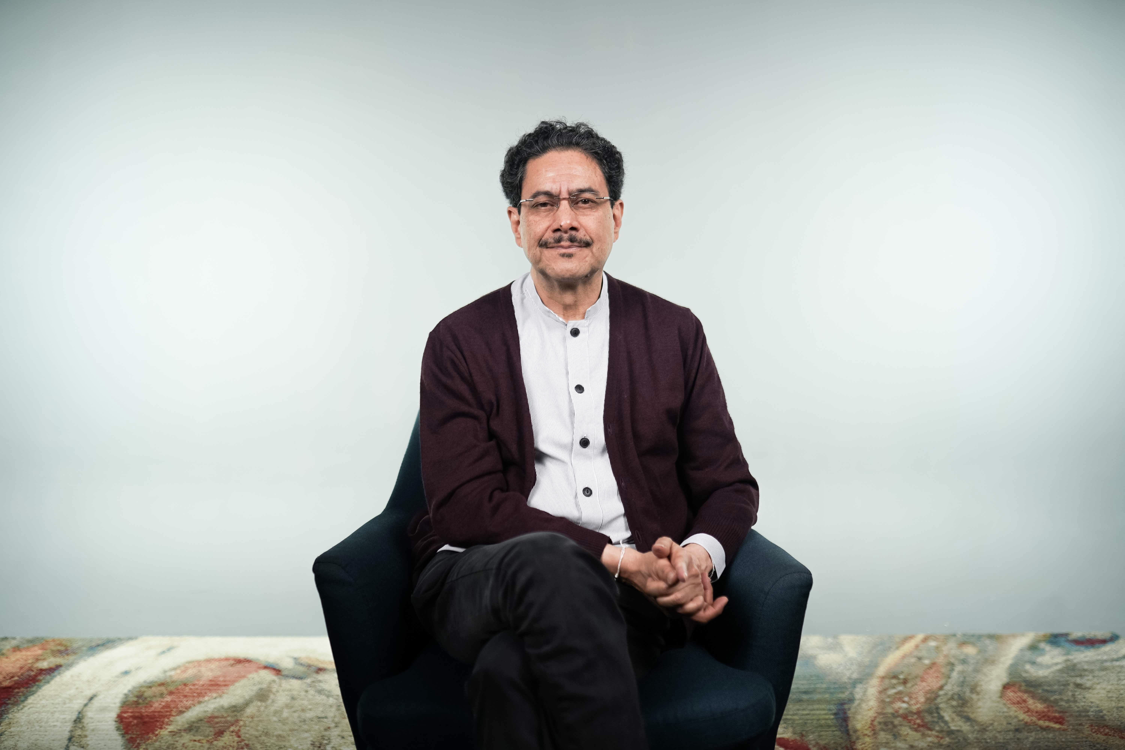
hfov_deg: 54.4
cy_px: 375
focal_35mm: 35
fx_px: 1094
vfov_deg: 37.9
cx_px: 562
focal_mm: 35
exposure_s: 1/320
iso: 100
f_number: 1.4
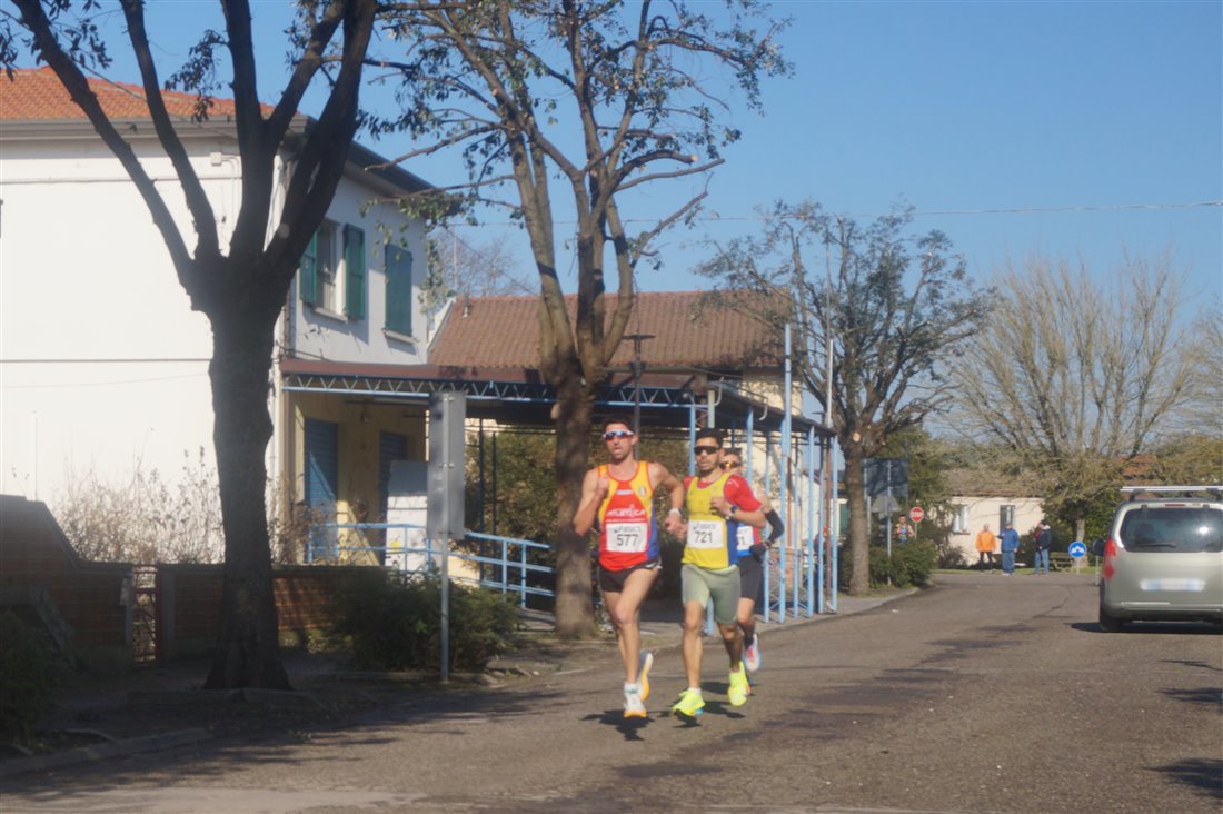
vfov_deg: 34.2
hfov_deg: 49.6
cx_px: 612
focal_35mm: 39
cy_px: 407
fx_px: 1324
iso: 160
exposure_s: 1/500
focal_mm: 26
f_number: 8
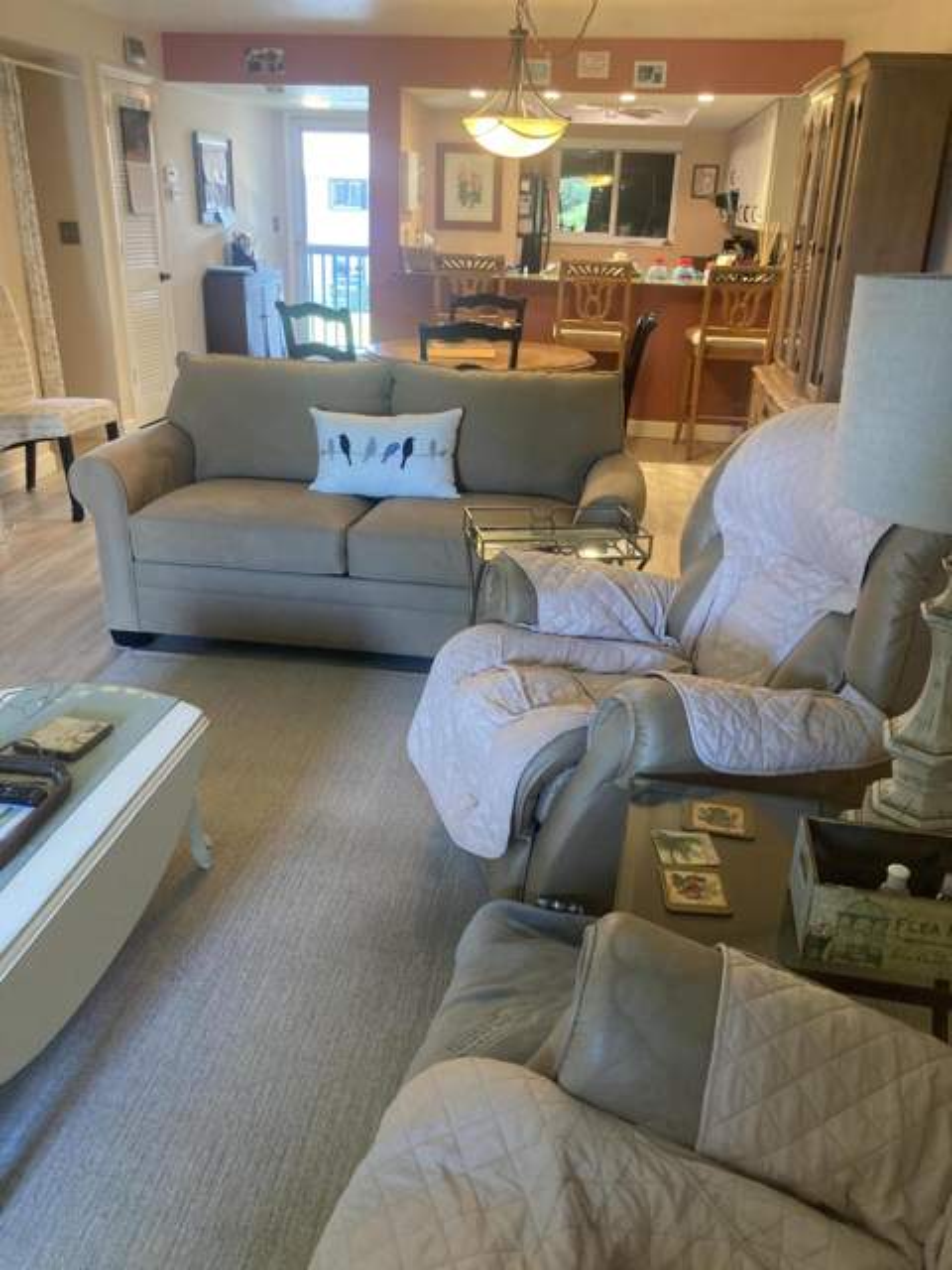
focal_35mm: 28
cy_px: 635
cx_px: 476
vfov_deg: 63.4
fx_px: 1027
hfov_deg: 49.7
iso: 250
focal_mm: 3.99
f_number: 1.8
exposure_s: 1/60
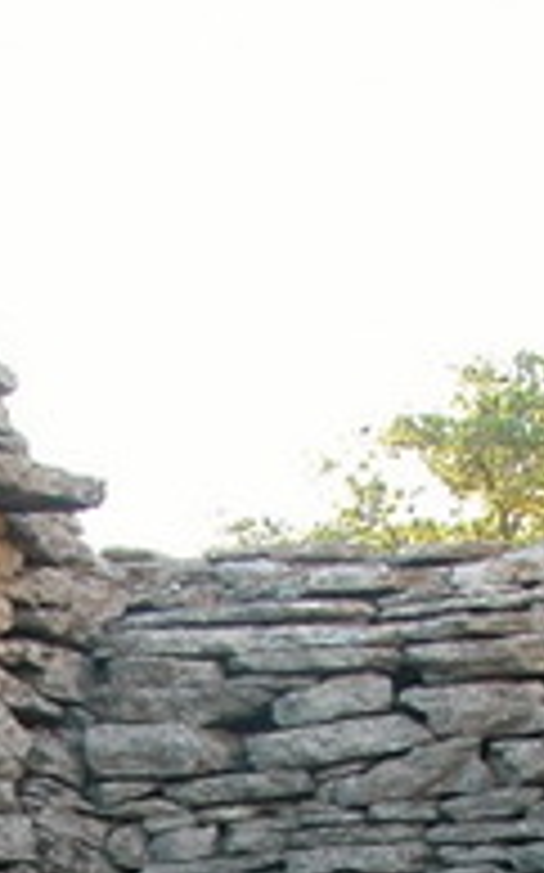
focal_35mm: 115
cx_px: -148
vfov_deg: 16.7
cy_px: 1256
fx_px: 2732
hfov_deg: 11.1
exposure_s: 1/79.6
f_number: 3.5
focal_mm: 8.9
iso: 100
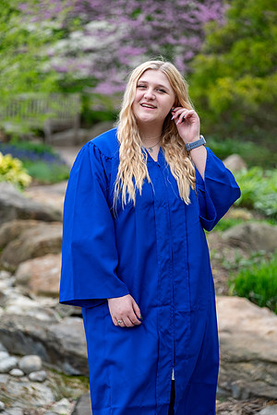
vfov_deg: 14.4
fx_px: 1639
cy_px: 208
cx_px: 138
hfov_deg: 9.7
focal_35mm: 142
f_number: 2.8
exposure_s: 1/250
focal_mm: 94.5
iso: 250
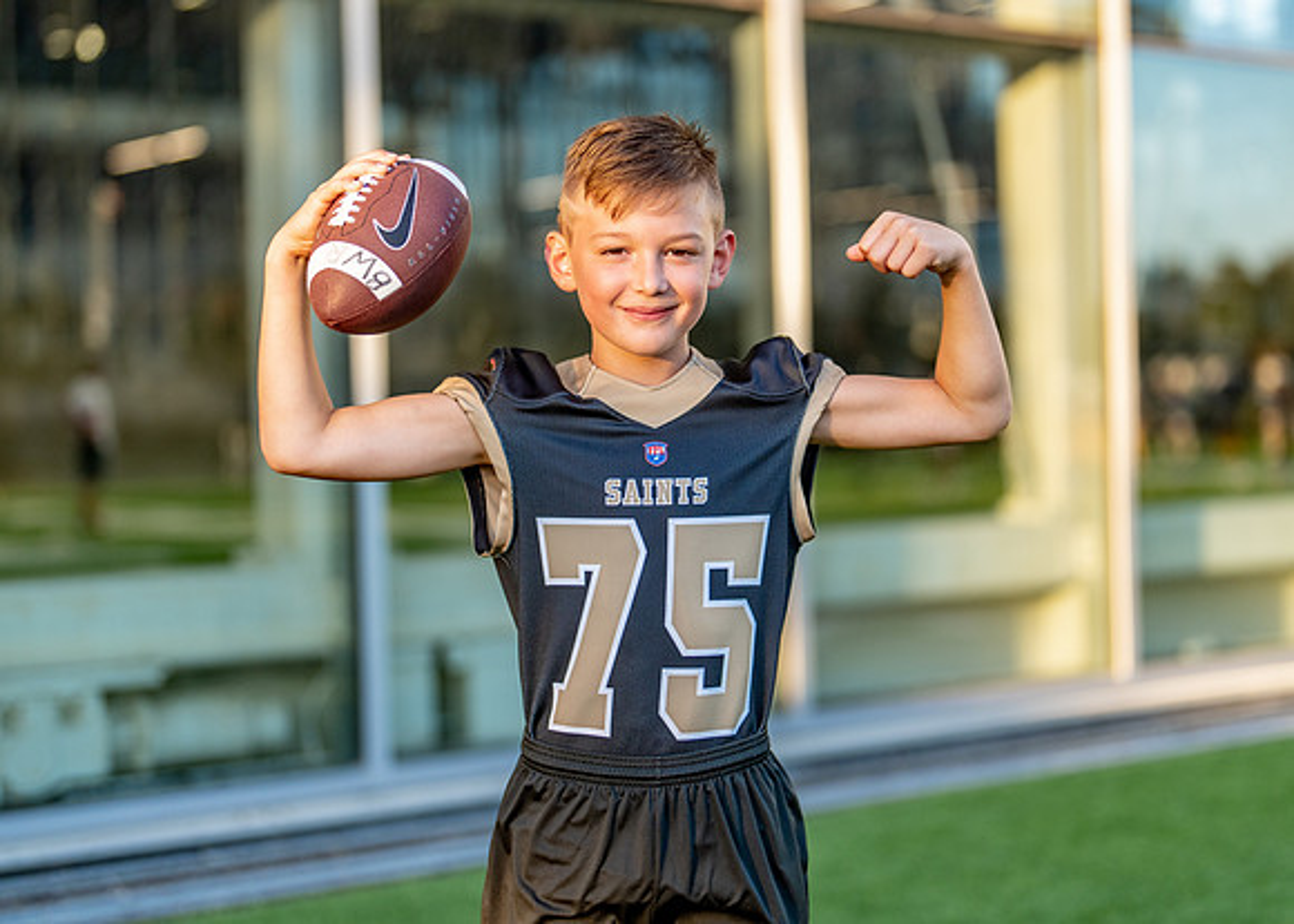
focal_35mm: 66
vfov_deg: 21.7
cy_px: 458
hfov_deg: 30.0
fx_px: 2415
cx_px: 676
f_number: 1.2
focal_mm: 50
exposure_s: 1/1600
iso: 200
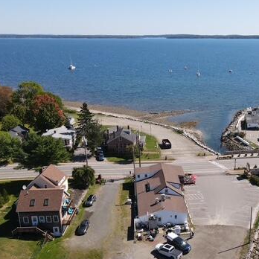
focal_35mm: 39
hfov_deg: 41.9
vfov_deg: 42.8
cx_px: 184
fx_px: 330
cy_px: 146
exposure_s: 1/640
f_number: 2.8
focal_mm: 4.5
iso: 100
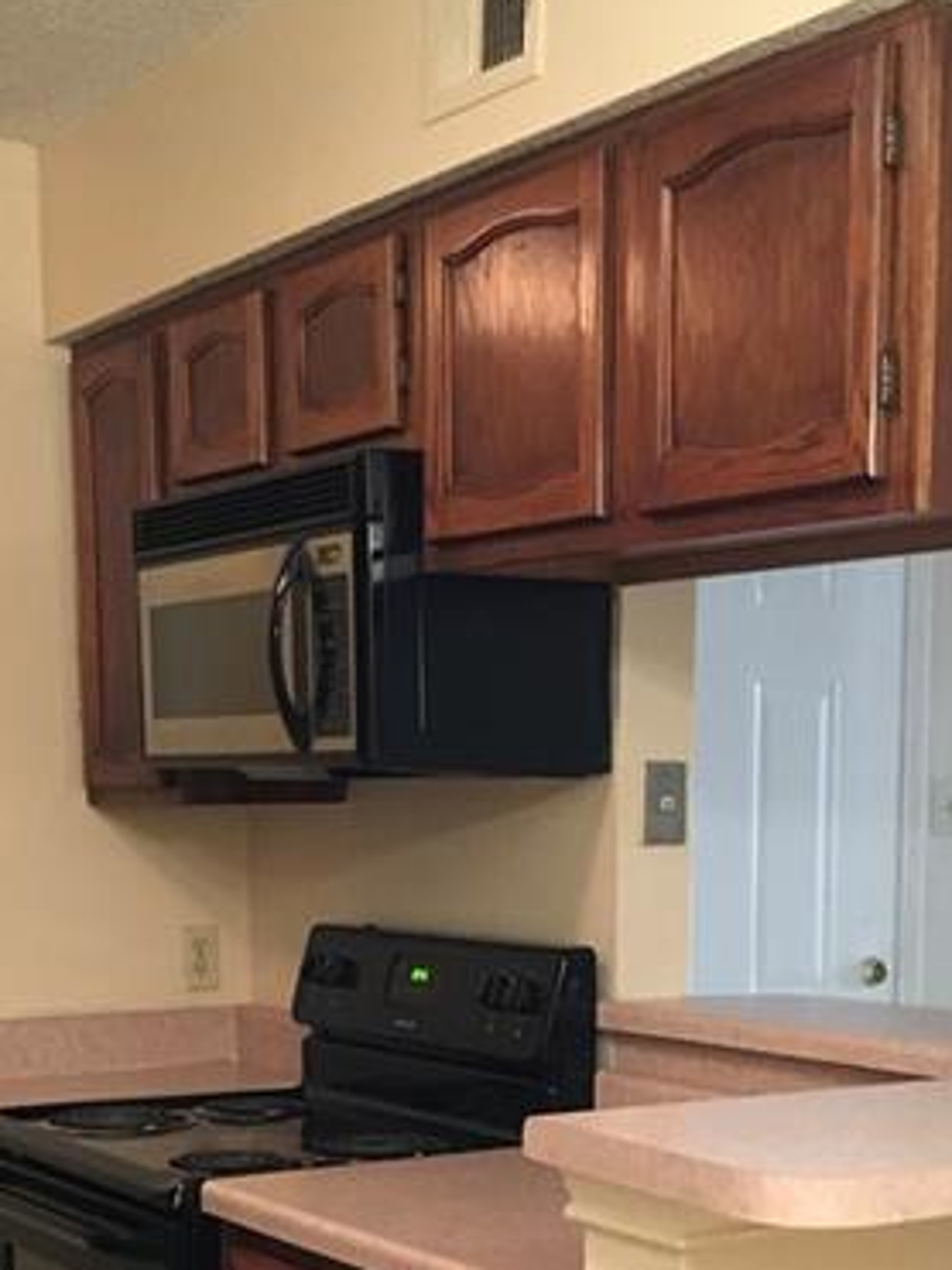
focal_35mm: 60
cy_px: 1075
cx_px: 521
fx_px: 2201
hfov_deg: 24.4
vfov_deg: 31.1
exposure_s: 1/25
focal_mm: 4.15
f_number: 2.2
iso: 200
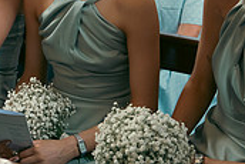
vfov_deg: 12.5
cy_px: -6
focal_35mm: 108
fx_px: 736
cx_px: 75
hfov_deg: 18.8
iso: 1600
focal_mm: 32
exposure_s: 1/200
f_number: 3.5
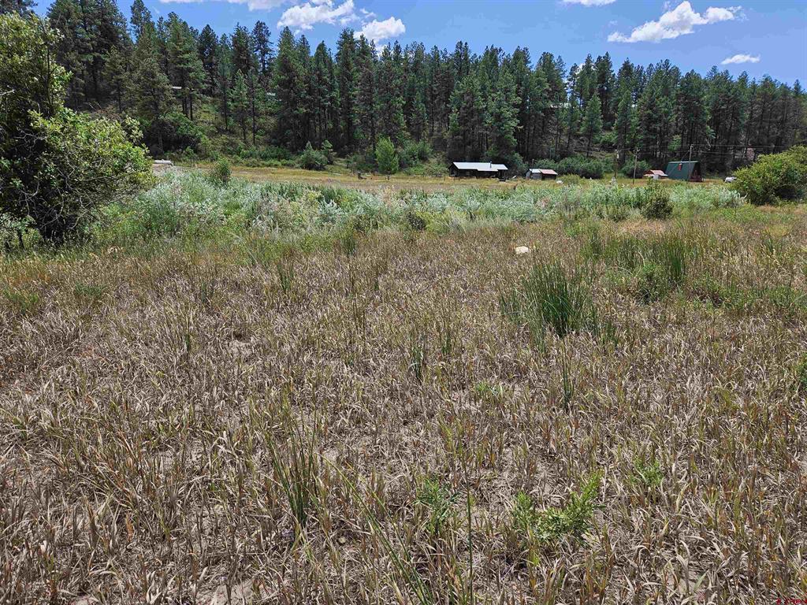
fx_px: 536
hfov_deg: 73.9
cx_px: 404
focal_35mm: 23
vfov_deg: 58.9
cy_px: 302
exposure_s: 1/1058
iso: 25
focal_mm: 5.4
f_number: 1.8
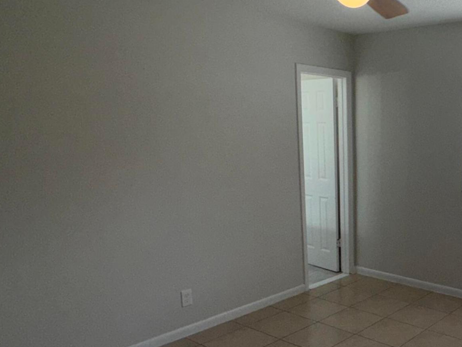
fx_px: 467
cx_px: 400
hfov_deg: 48.1
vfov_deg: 40.0
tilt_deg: -14.6
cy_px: 240
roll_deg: -0.6
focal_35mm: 35
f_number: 2.2
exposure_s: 1/285
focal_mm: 2.22
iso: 32
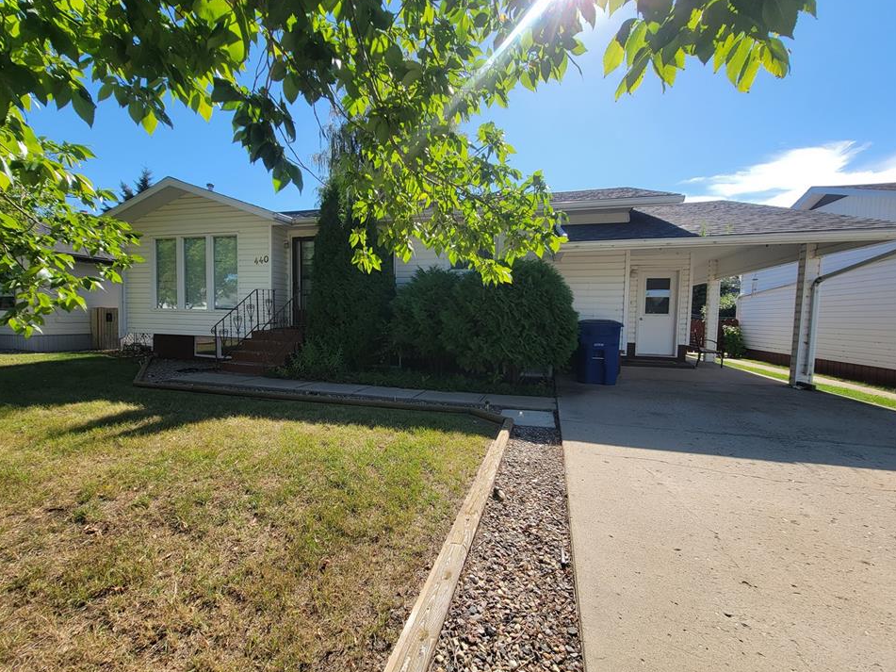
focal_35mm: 14
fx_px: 362
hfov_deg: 101.9
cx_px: 419
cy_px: 335
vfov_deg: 85.7
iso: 50
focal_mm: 2.2
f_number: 2.2
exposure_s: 1/1105
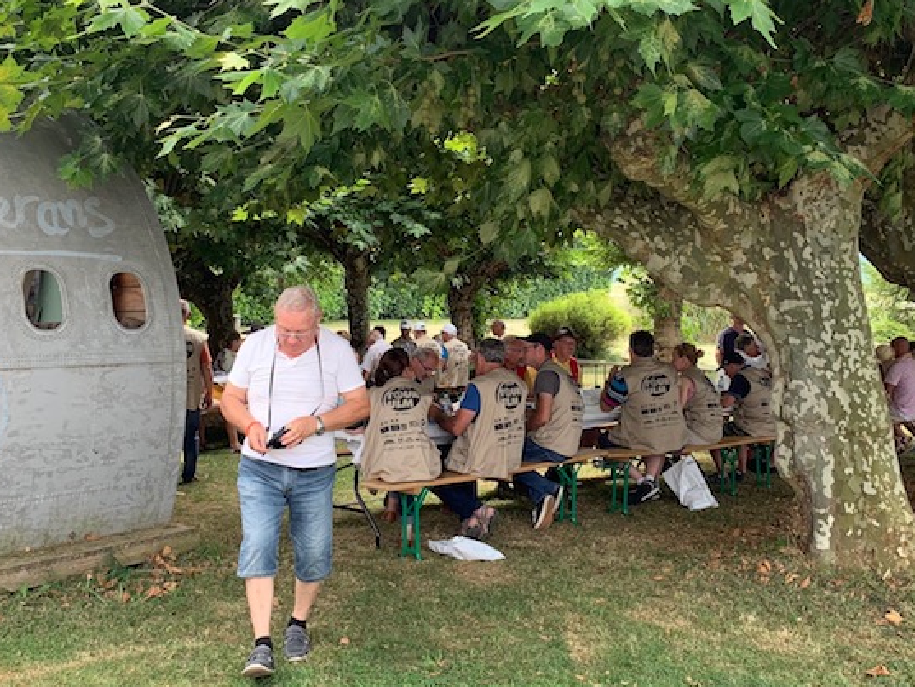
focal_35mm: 42
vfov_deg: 34.3
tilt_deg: +1.2
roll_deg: -0.8
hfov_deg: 44.8
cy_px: 280
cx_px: 485
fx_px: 1110
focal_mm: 4.25
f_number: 1.8
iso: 25
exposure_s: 1/199
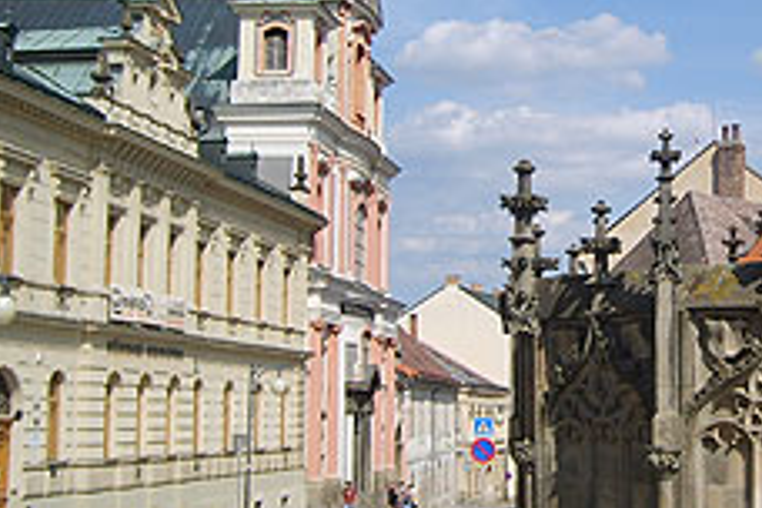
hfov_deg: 27.3
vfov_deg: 18.9
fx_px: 1524
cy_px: 234
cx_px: 642
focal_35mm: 72
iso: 50
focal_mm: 5.8
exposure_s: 1/250
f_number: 7.1
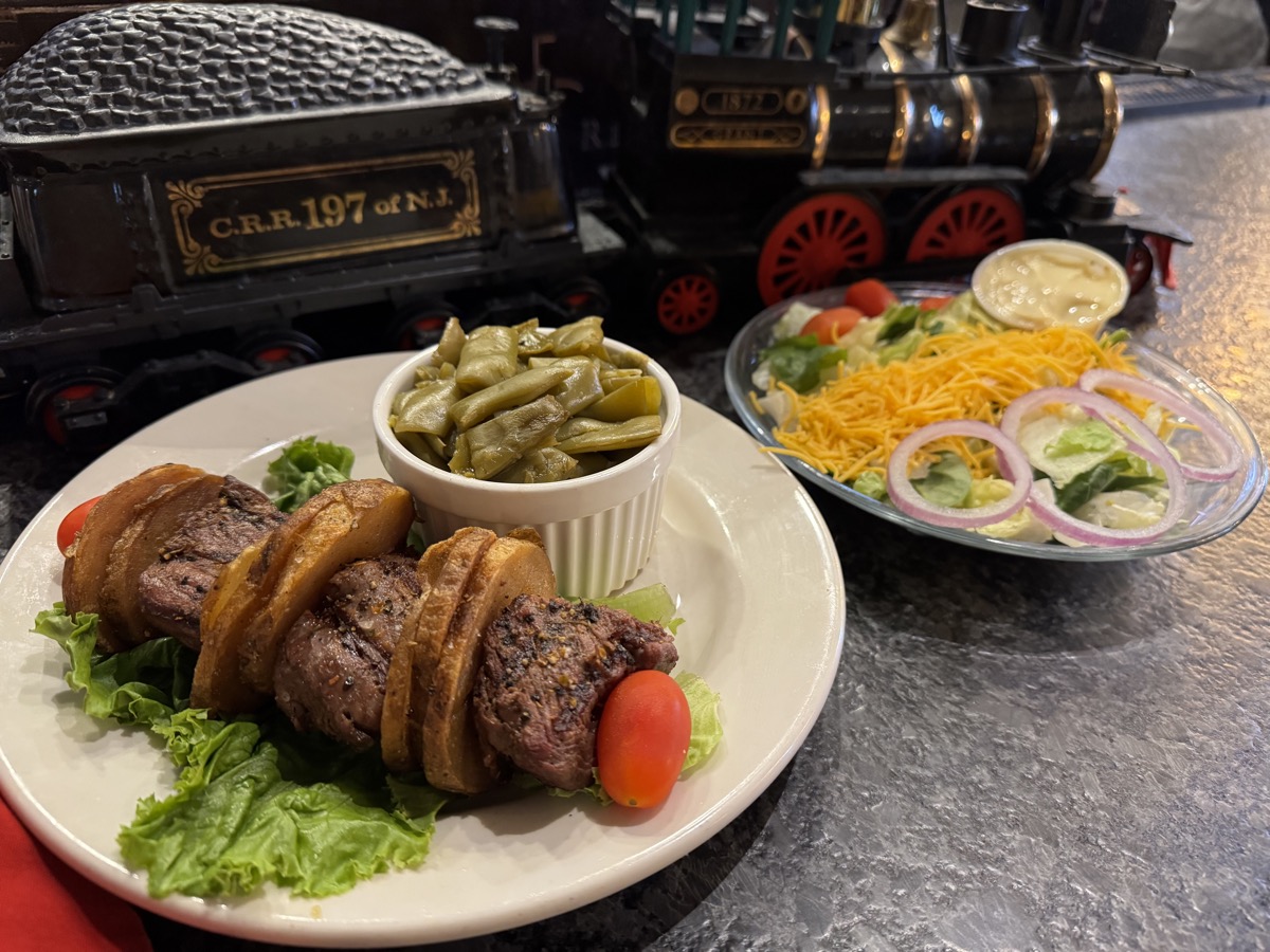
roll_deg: -3.5
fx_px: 881
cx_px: 635
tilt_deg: -35.8
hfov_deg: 71.6
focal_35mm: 24
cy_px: 476
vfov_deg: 56.8
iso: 640
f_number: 1.78
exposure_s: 1/60
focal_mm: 6.76
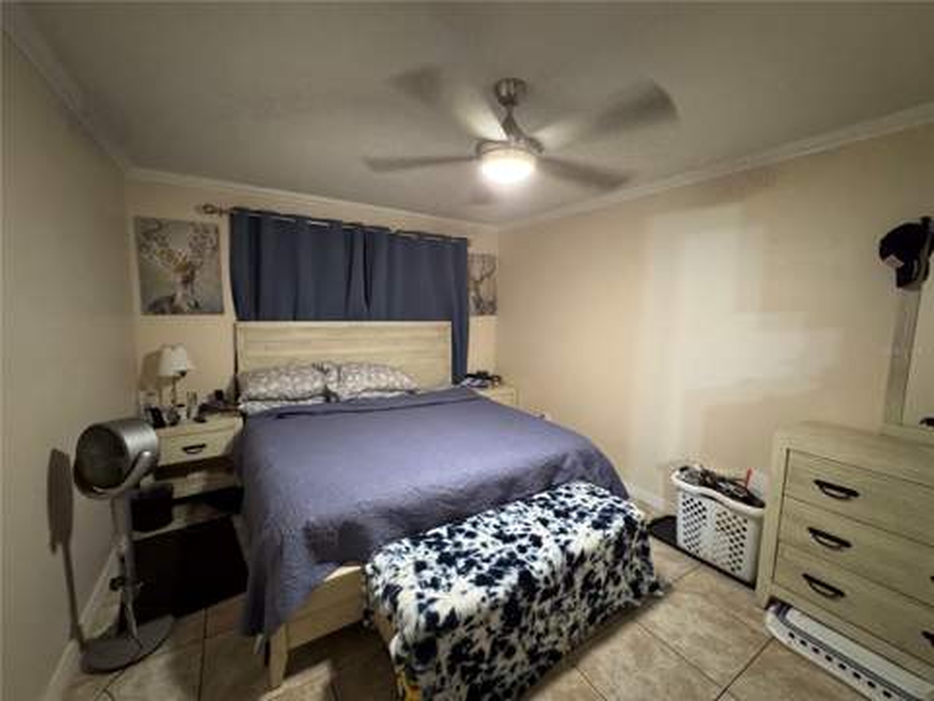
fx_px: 378
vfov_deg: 85.7
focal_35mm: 14
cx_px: 467
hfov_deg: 102.1
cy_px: 350
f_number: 2.2
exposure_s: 1/40
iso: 1000
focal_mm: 2.22
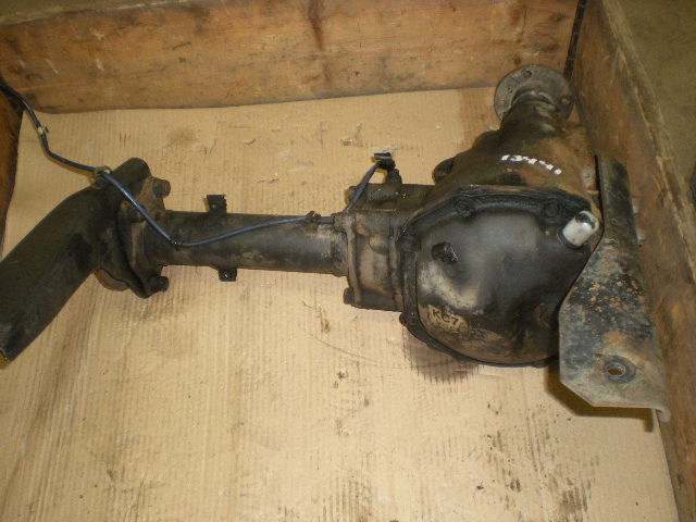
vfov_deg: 37.7
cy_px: 261
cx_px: 348
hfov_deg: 49.0
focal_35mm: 38
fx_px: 764
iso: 238
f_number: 3.1
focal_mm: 6.3
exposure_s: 1/60
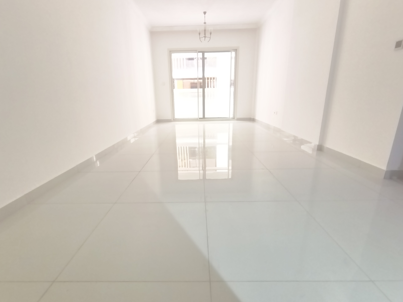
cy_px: 159
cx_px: 195
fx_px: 151
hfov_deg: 106.1
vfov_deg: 89.8
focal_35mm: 13
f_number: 2.2
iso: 1578
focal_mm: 2.13
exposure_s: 1/20
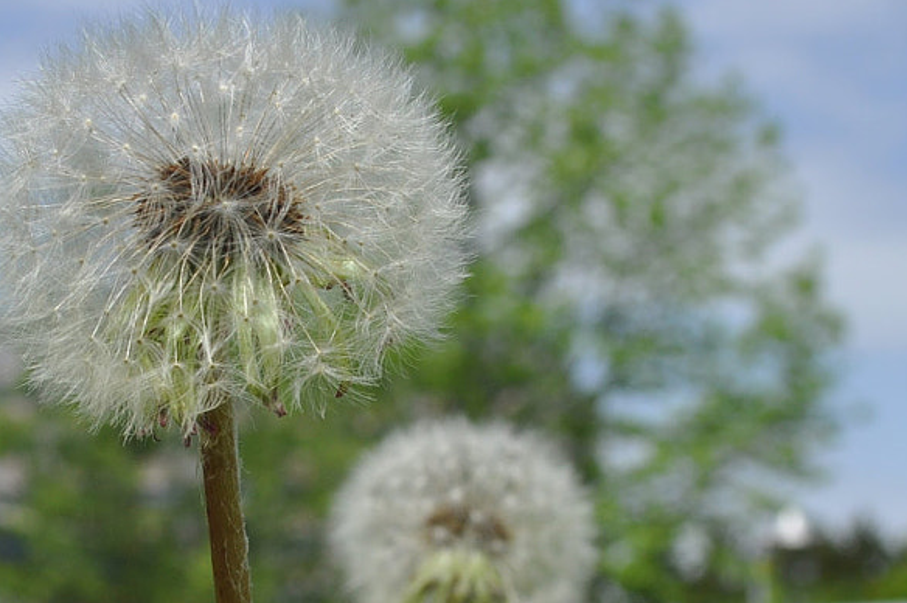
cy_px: 410
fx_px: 2894
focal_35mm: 115
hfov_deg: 17.8
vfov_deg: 11.9
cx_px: 334
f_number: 10
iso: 200
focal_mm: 28
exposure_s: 1/400
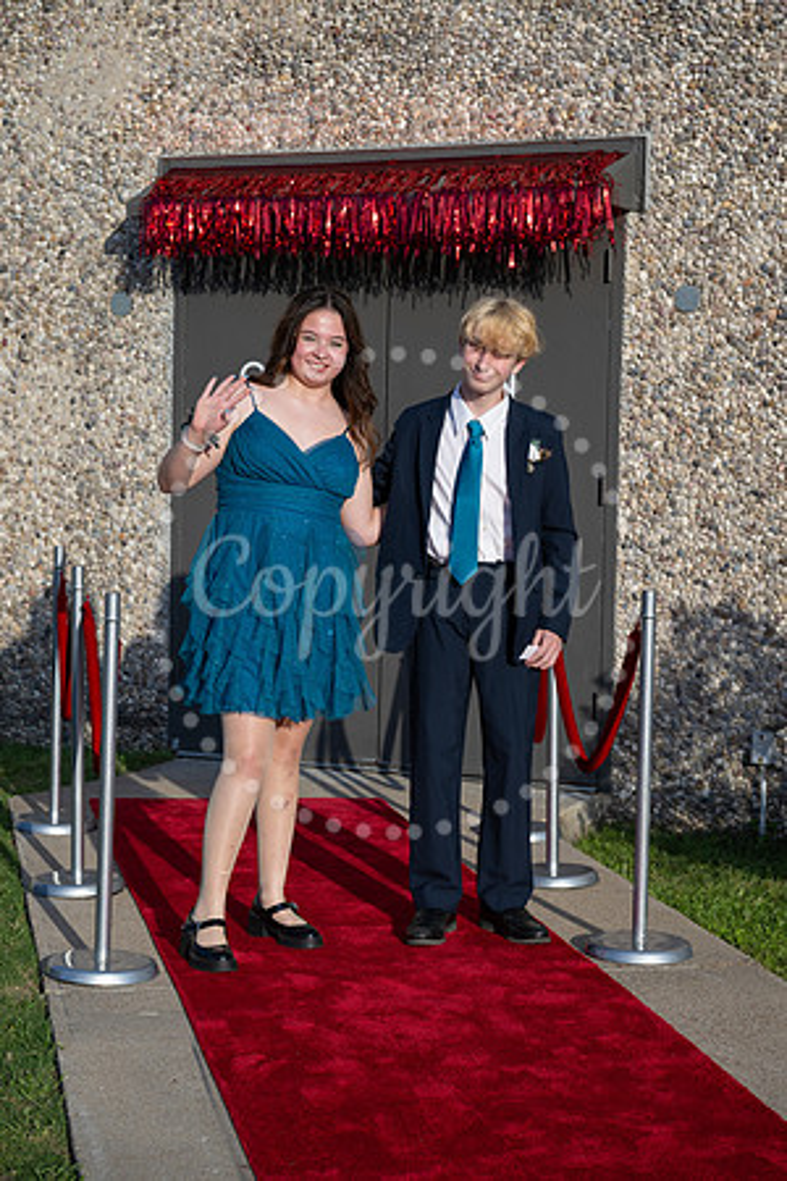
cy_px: 590
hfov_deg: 20.6
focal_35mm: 66
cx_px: 394
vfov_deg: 30.5
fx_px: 2164
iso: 320
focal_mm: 66
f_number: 5
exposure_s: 1/2000
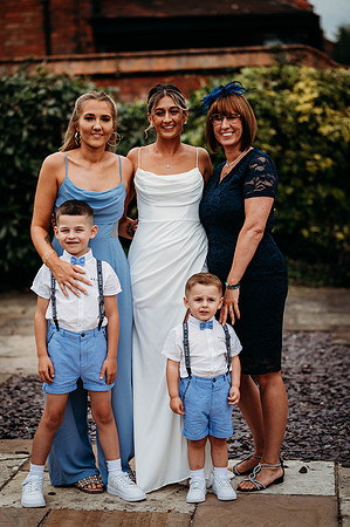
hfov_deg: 16.0
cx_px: 175
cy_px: 264
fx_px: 1242
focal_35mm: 85
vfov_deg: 23.9
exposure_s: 1/1600
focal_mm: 85
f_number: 2.2
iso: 100
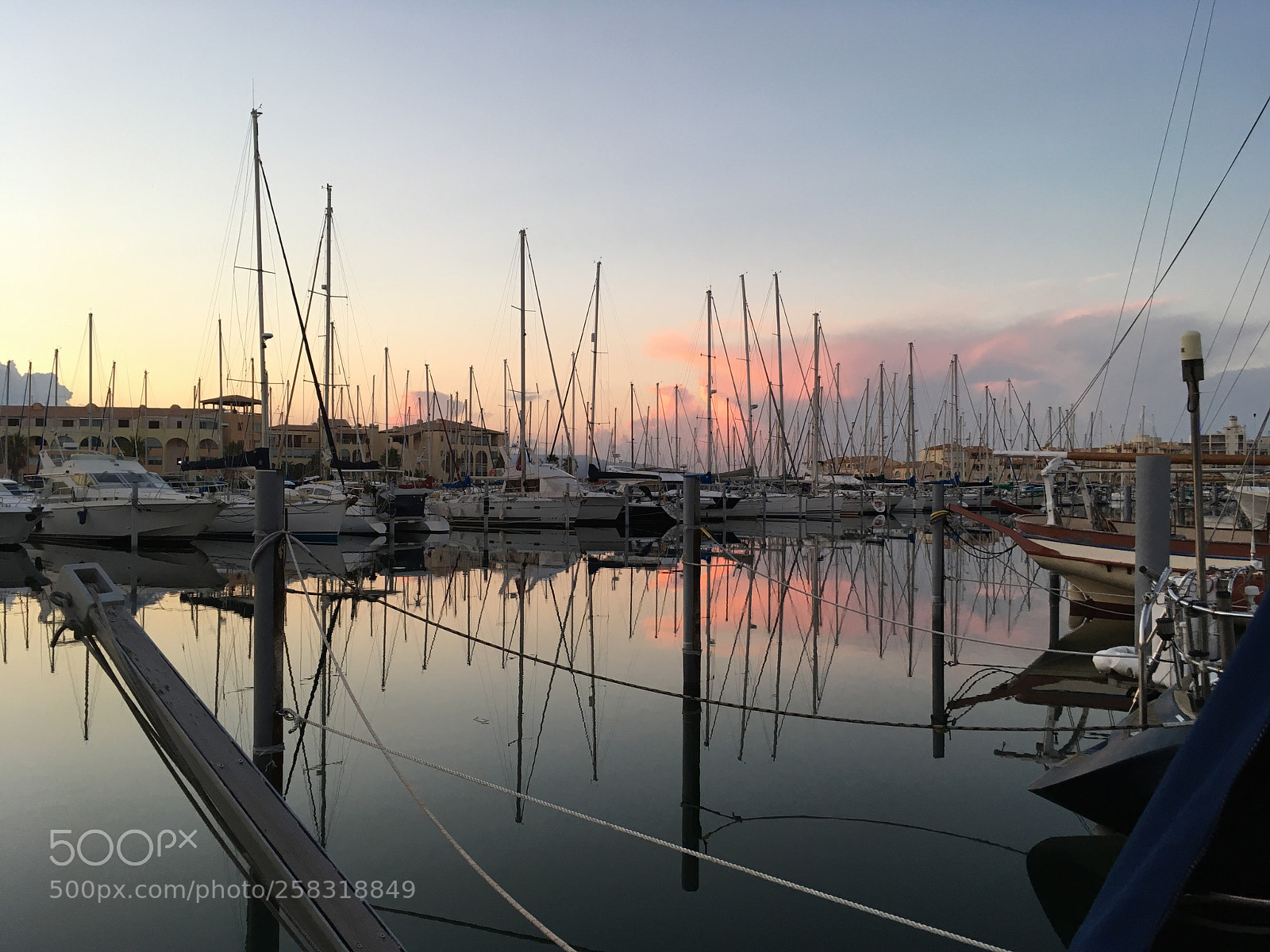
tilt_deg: +0.4
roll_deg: -0.4
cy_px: 476
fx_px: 1064
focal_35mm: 29
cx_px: 635
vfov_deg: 48.2
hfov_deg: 61.7
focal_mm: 4.15
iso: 25
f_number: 2.2
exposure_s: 1/33
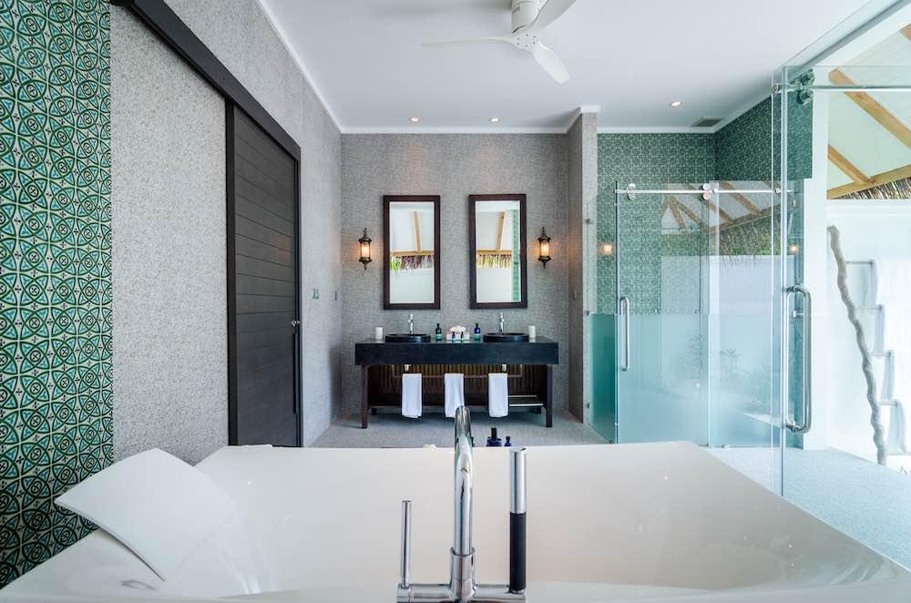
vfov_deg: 71.8
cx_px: 456
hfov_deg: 95.1
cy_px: 302
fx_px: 417
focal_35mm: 16
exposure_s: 1/125
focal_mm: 11
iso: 100
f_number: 5.6
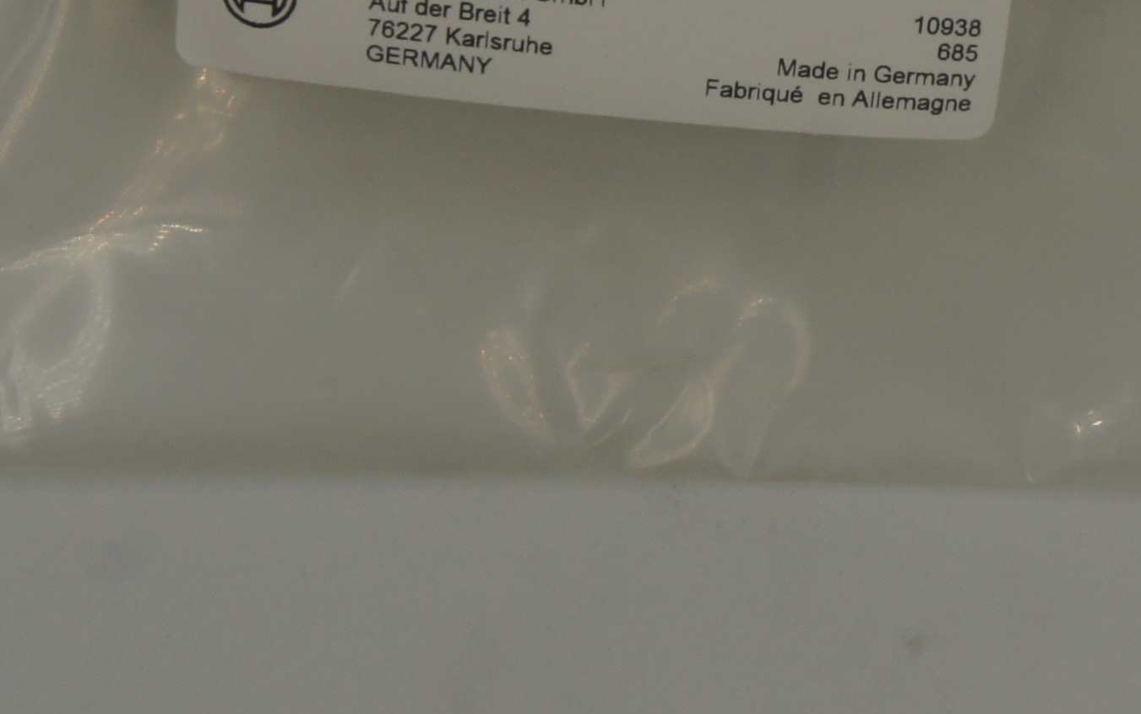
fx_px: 5652
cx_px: 926
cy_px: -57
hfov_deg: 11.5
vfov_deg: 7.2
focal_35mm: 182
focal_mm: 35
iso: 200
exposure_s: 1/125
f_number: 11
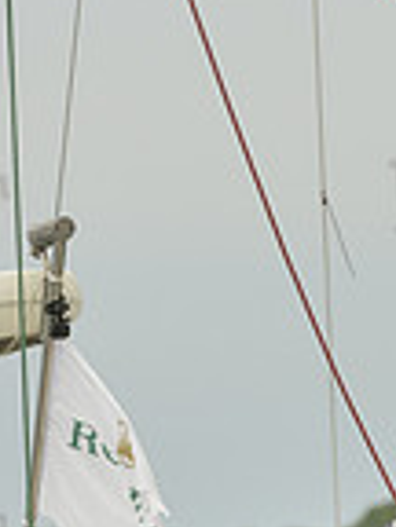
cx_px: 200
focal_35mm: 1161
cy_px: 717
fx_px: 17709
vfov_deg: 1.7
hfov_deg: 1.3
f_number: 6.3
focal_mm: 300
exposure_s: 1/1000
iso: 400
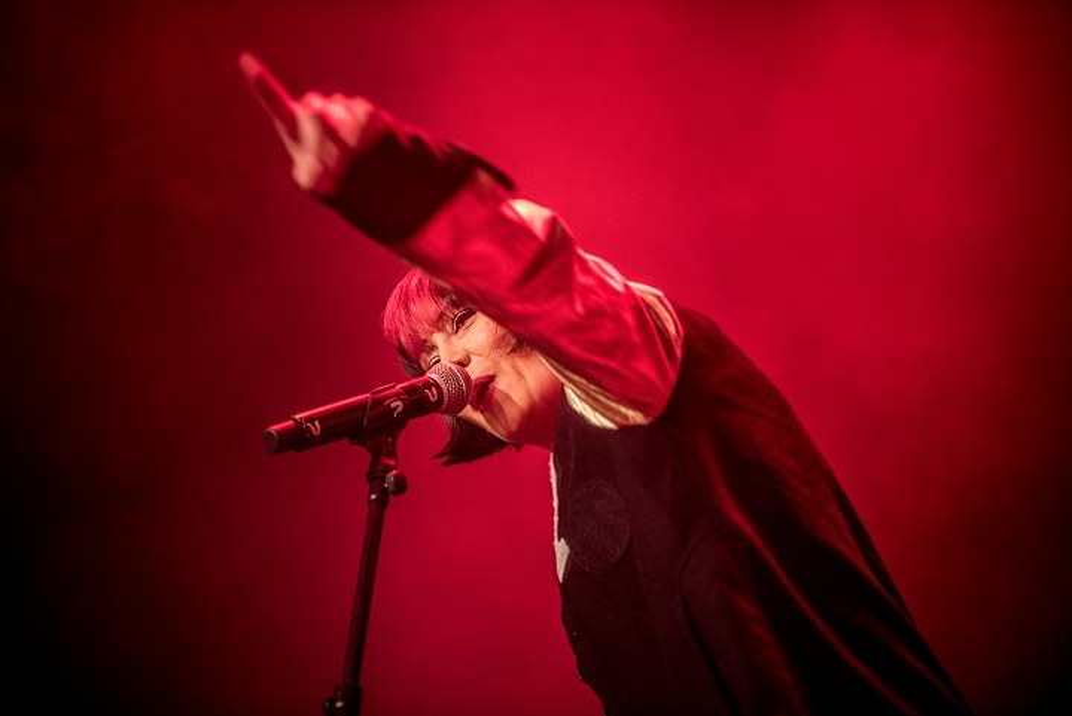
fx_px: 3724
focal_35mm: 125
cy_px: 358
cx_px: 536
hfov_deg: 16.4
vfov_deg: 11.0
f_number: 2.8
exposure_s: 1/80
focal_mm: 125
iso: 2500
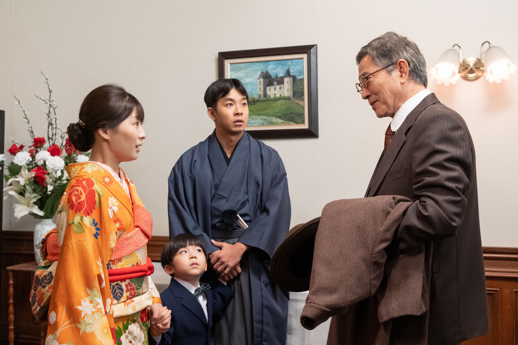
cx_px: 259
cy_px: 172
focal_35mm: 38
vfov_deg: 35.1
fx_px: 547
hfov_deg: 50.7
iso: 6400
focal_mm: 38
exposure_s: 1/100
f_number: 5
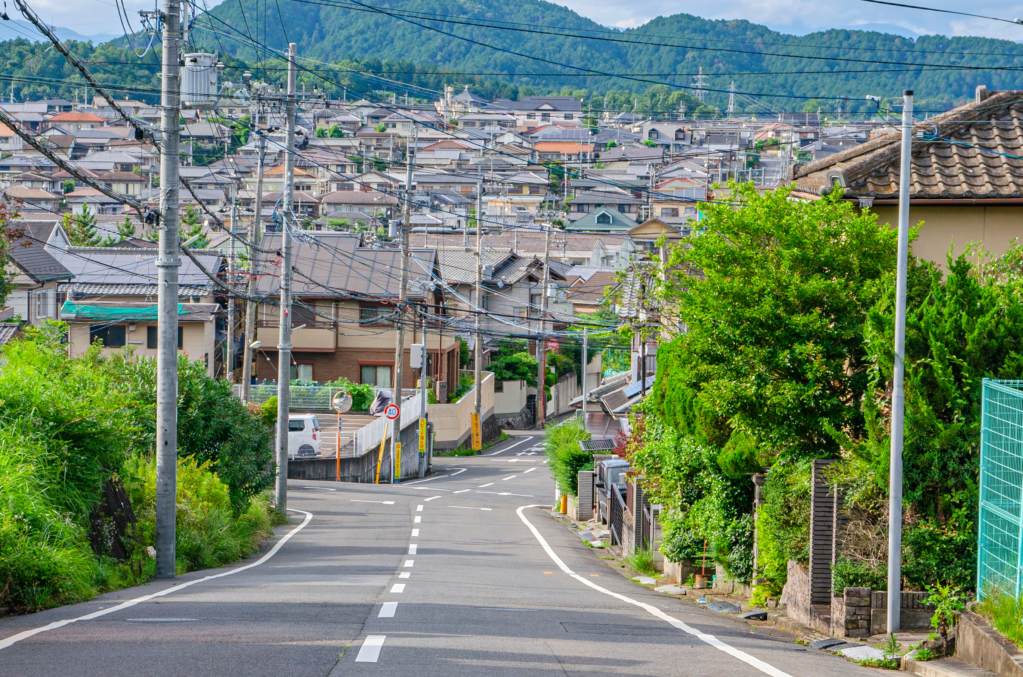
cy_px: 443
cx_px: 362
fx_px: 3828
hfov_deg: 15.2
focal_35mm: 135
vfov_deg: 10.1
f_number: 8
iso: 100
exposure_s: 1/250
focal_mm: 50
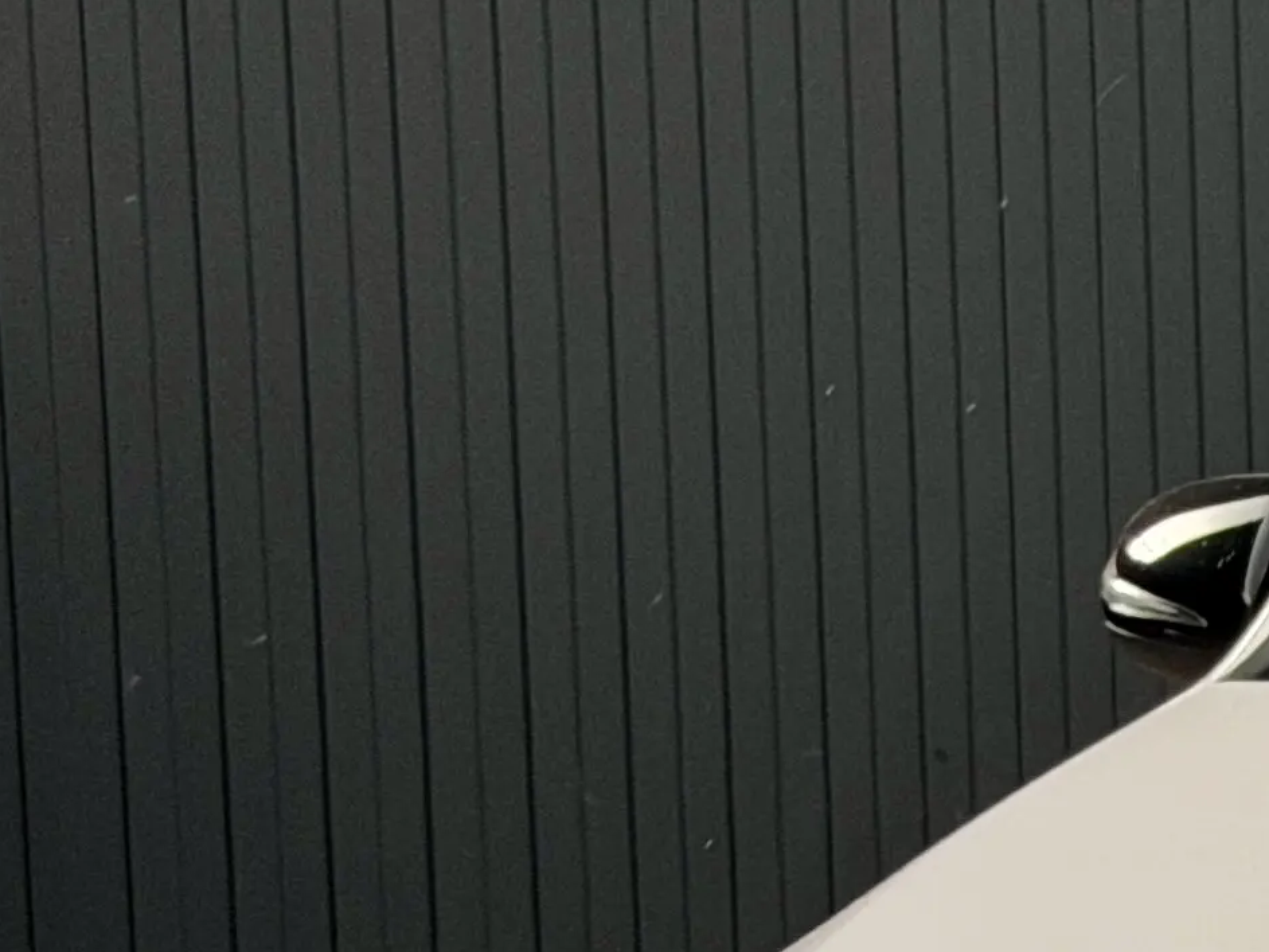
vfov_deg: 7.2
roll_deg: +0.9
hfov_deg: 9.2
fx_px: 7515
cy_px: 1291
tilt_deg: -7.7
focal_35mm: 205
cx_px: 2358
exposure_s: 1/204
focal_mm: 6.76
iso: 50
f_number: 1.78
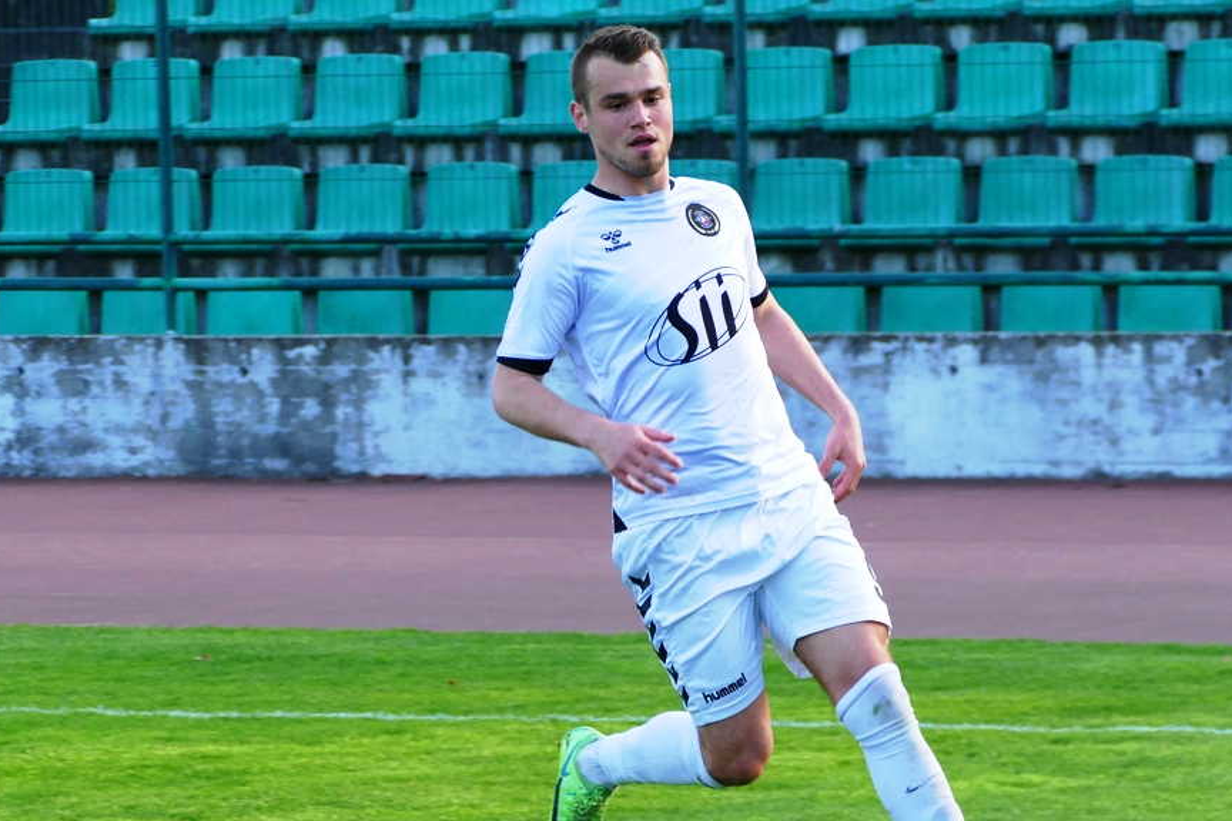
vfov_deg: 5.3
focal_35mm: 261
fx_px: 8931
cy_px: 467
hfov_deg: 7.9
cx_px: 643
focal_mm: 71.46
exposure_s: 1/500
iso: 500
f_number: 4
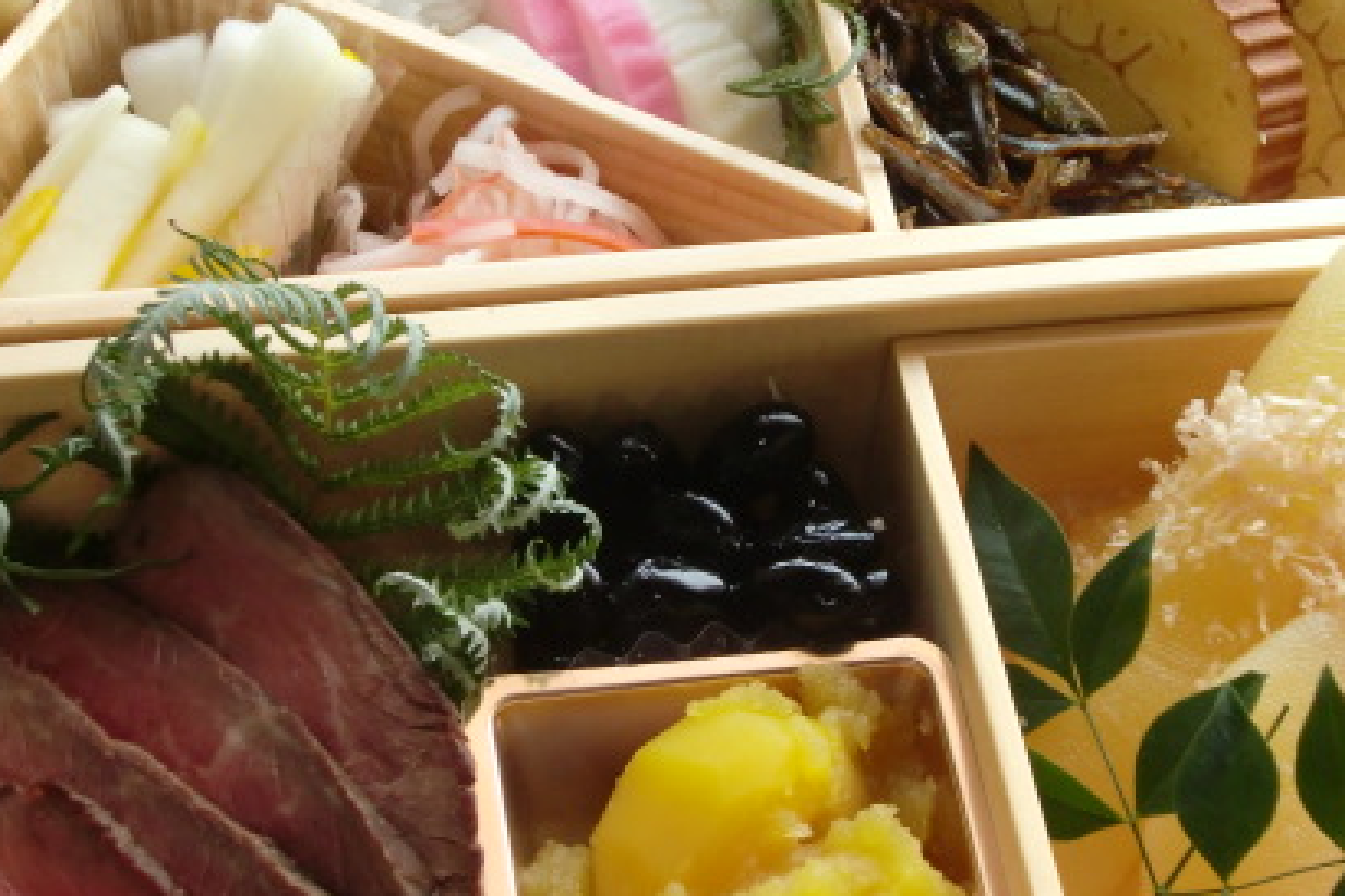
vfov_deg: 15.4
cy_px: 428
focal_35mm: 89
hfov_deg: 22.9
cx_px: 717
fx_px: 3325
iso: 200
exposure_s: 1/80
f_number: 3.6
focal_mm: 9.8
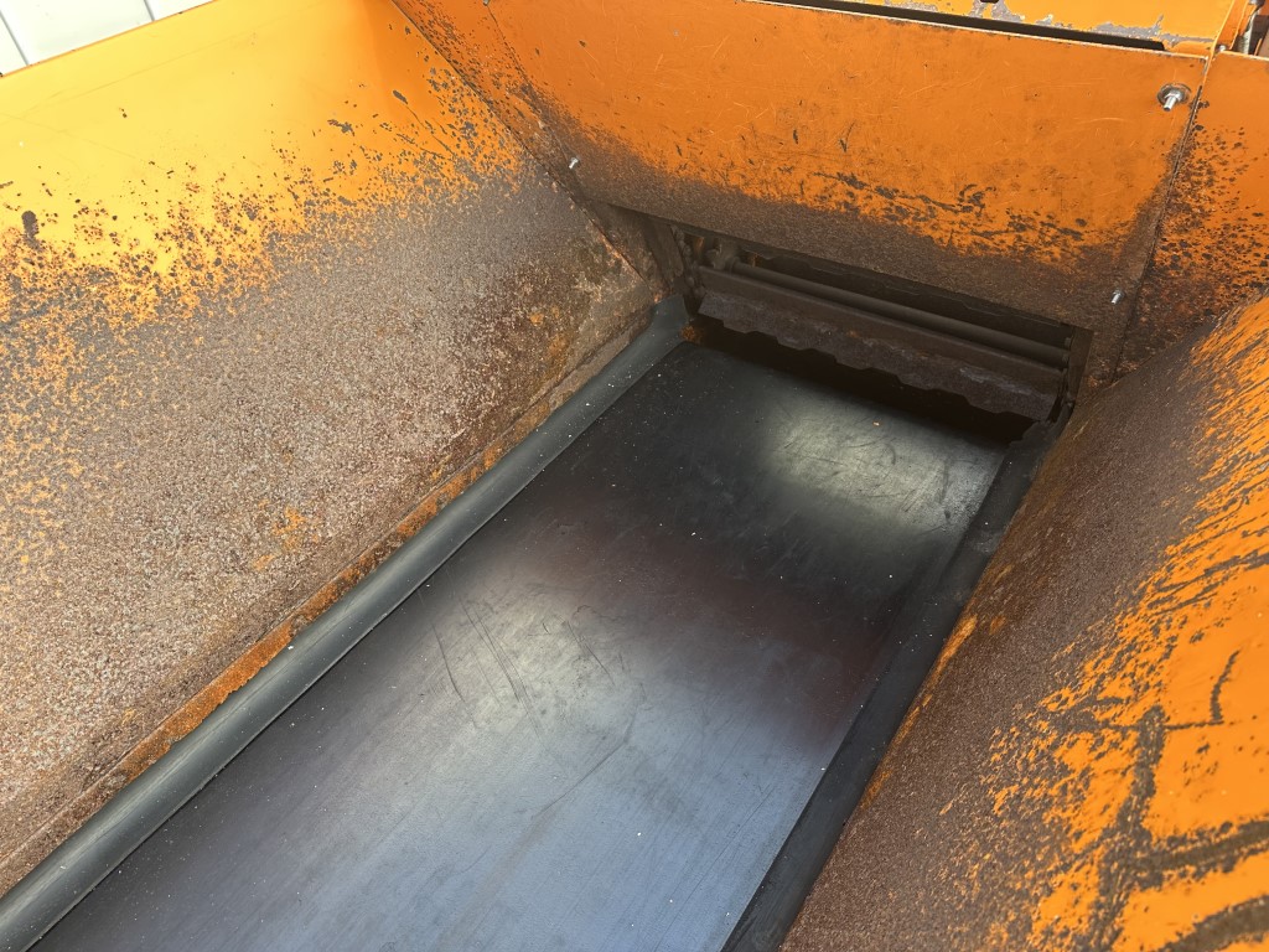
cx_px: 634
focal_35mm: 24
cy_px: 476
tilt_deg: -45.0
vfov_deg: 56.8
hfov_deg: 71.6
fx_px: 880
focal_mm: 6.86
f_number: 1.78
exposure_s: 1/247
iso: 80
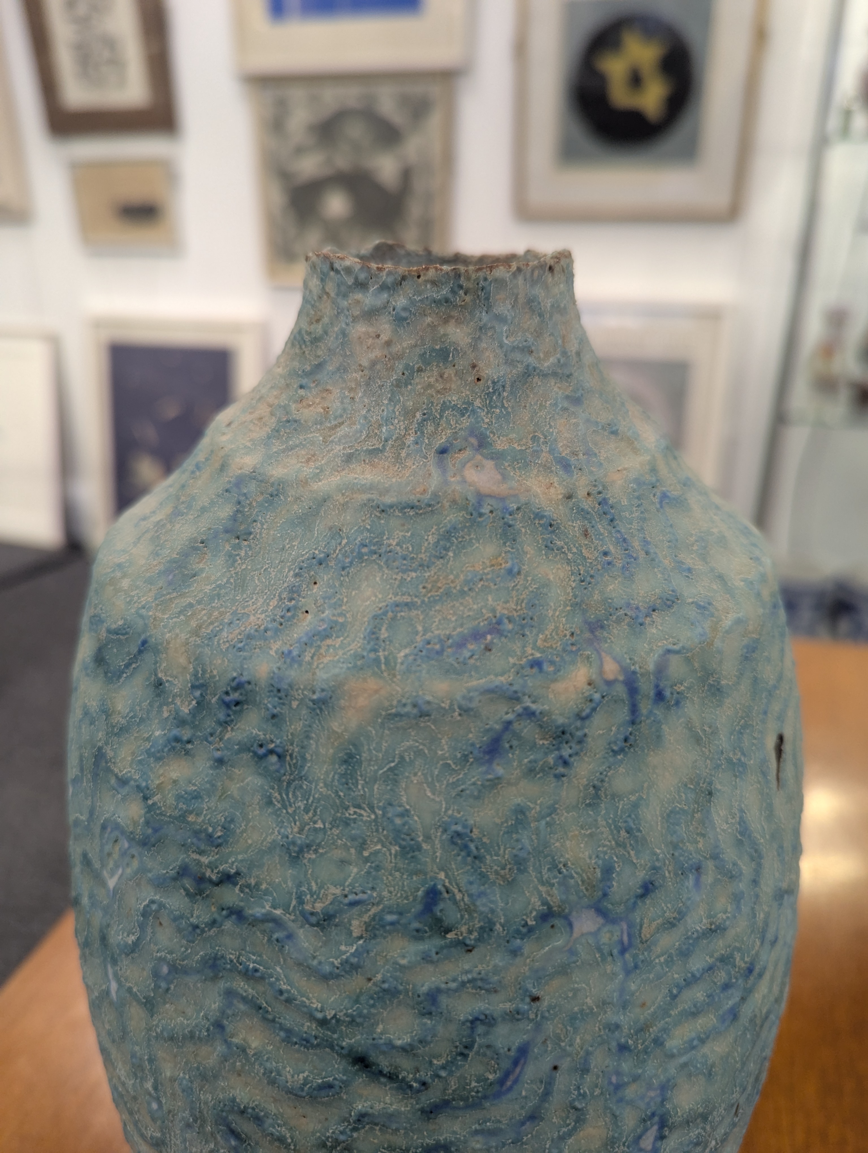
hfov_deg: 56.9
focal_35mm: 24
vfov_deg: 71.5
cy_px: 576
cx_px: 434
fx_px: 800
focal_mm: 6.81
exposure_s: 1/100
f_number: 1.85
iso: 154
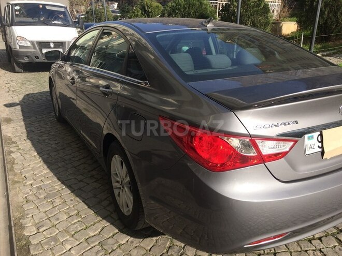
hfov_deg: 61.7
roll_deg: -1.4
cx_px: 171
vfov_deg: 48.2
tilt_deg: -19.7
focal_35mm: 29
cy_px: 128
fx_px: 287
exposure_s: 1/1140
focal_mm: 4.15
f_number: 2.2
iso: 32
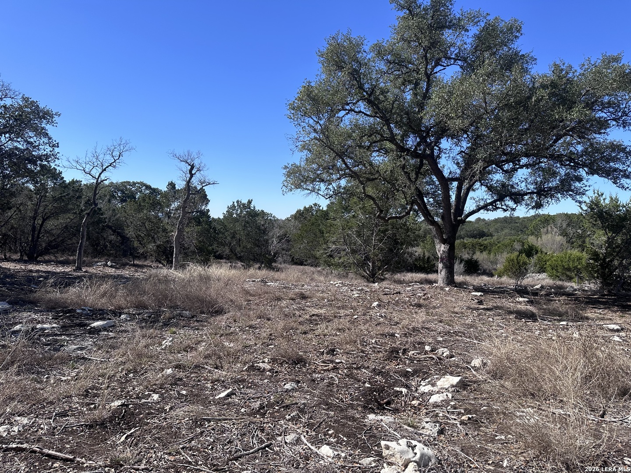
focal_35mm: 24
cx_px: 316
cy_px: 236
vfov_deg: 56.8
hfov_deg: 71.6
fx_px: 437
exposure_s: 1/3472
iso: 80
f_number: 1.78
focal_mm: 6.86
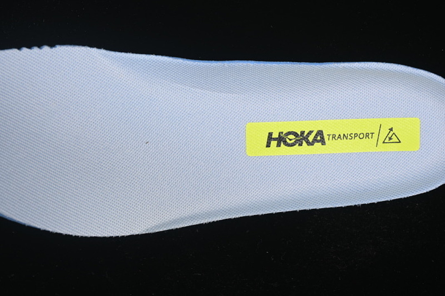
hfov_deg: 27.0
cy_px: 148
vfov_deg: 18.2
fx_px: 927
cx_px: 222
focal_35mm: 75
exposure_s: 1/60
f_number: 7.1
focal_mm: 50
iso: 160
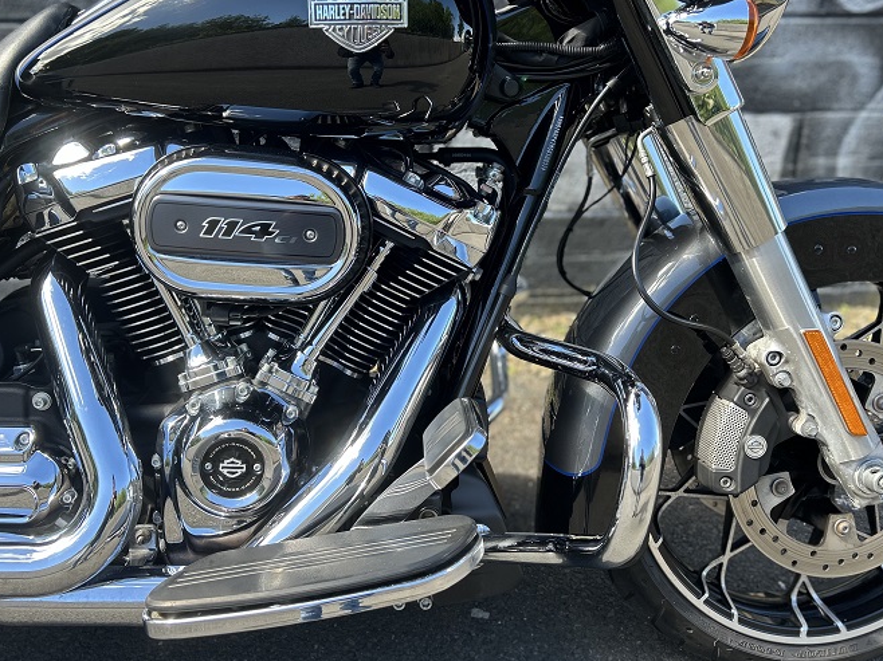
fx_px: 816
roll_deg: +0.3
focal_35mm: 32
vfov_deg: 43.9
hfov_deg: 56.8
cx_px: 436
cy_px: 267
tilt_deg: -21.3
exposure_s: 1/439
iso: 50
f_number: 1.5
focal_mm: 5.7
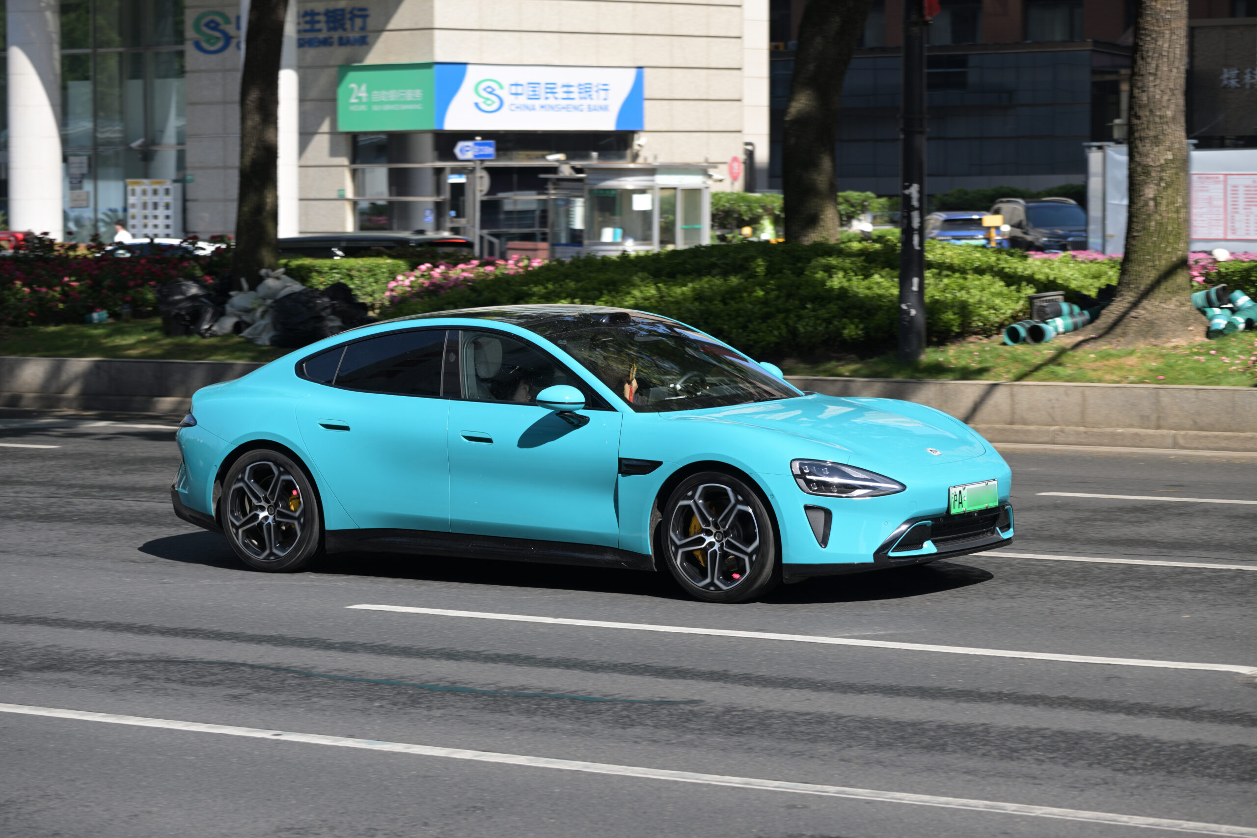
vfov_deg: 12.5
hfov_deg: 18.6
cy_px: 419
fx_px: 3841
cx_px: 628
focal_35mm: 110
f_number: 6.3
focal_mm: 110
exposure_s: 1/400
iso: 160
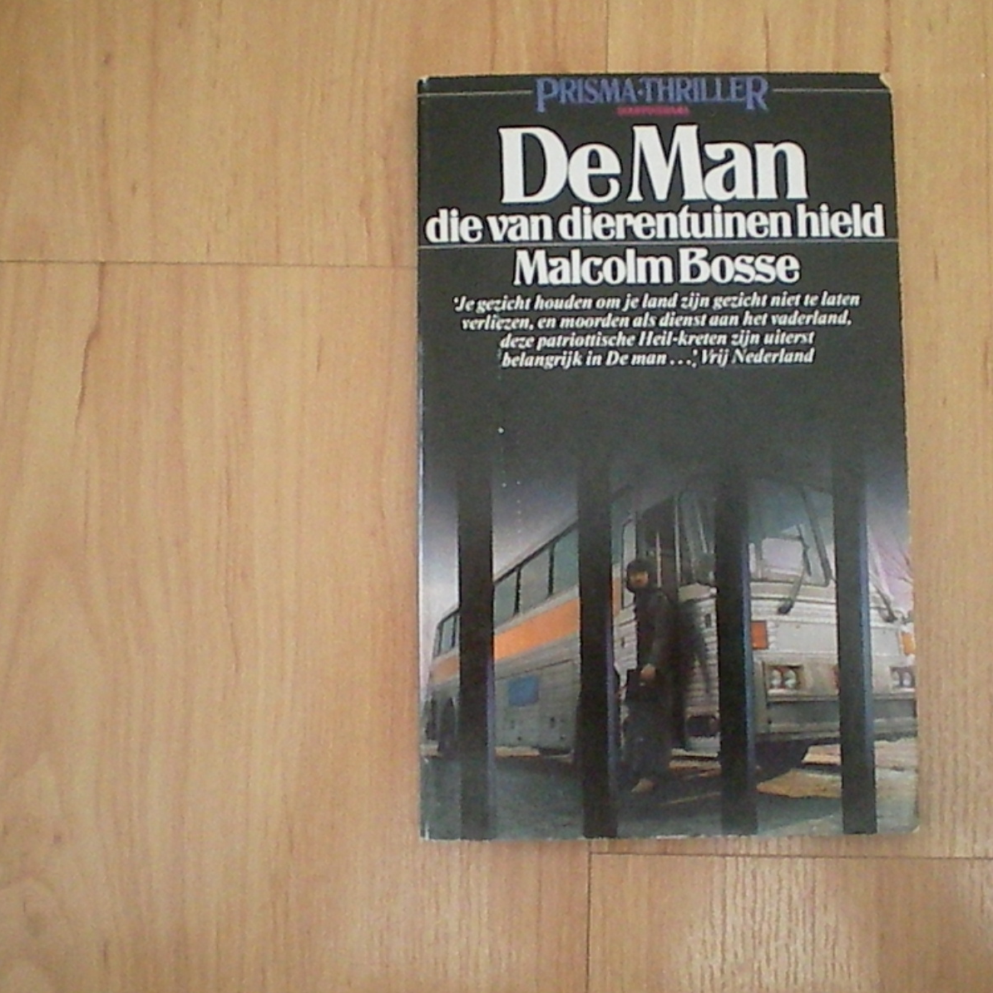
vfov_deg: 37.6
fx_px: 1460
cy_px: 495
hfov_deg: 37.4
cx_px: 595
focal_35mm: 45
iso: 909
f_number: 3.1
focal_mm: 6.3
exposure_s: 1/100
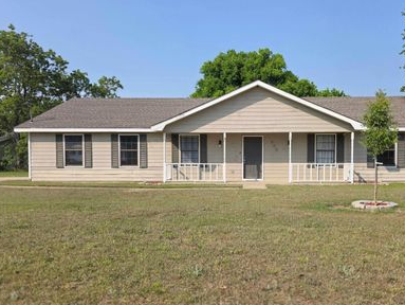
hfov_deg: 59.4
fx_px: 351
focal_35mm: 30
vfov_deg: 46.8
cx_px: 242
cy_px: 164
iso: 80
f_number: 1.7
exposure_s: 1/5447
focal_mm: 6.3
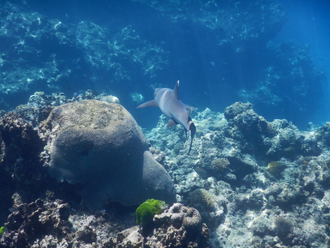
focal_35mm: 40
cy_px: 124
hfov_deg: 46.8
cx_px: 165
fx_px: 381
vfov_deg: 36.0
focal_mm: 7.2
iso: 125
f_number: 4.2
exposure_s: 1/250
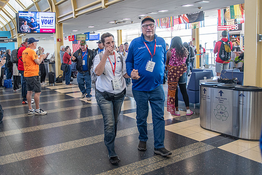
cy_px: 76
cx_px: 114
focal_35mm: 34
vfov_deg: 38.9
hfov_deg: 55.7
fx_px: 247
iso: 720
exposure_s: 1/125
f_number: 3.2
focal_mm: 18
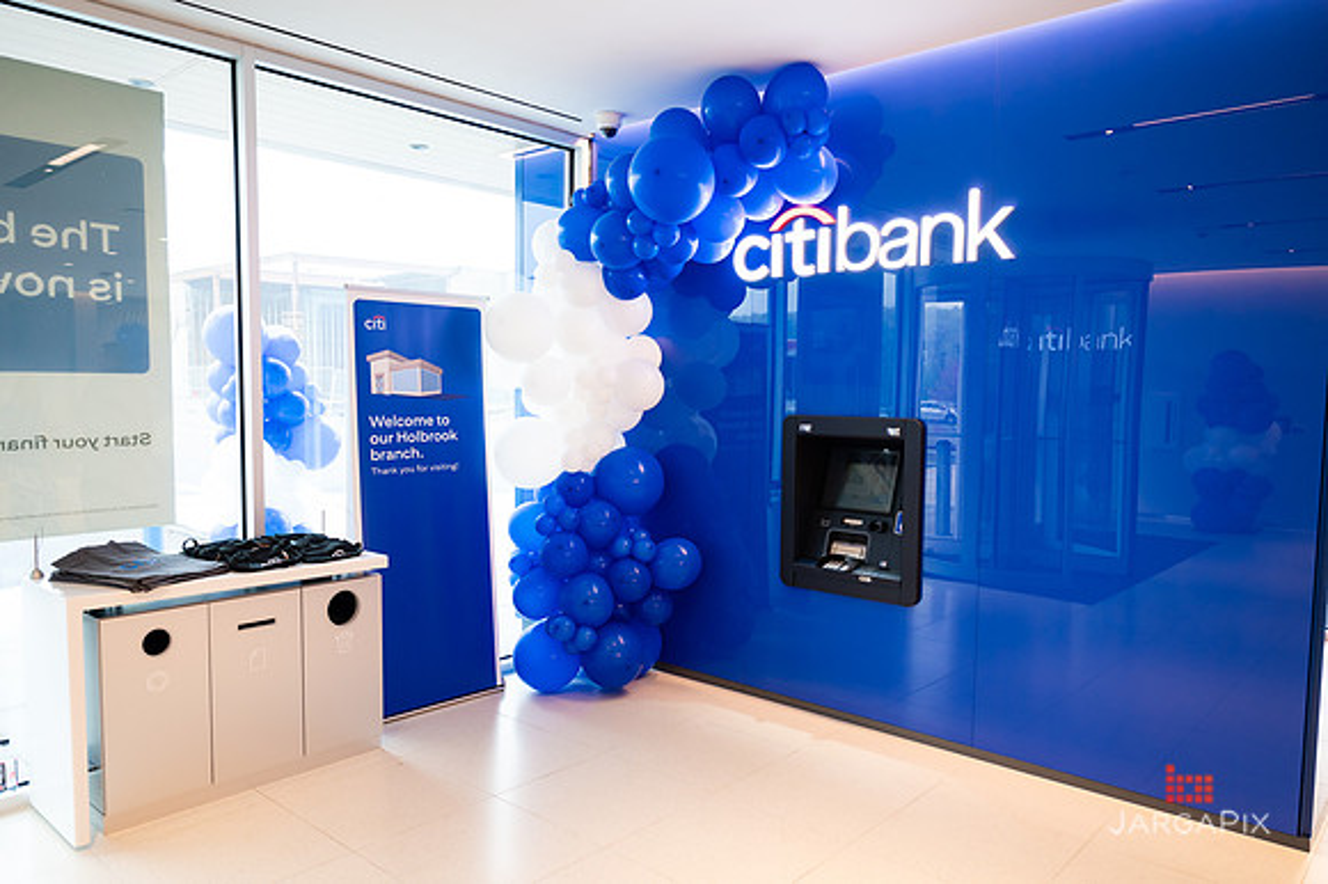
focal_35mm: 25
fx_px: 928
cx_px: 645
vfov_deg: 50.9
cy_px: 451
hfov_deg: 71.1
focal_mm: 24
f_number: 3.5
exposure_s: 1/200
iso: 800
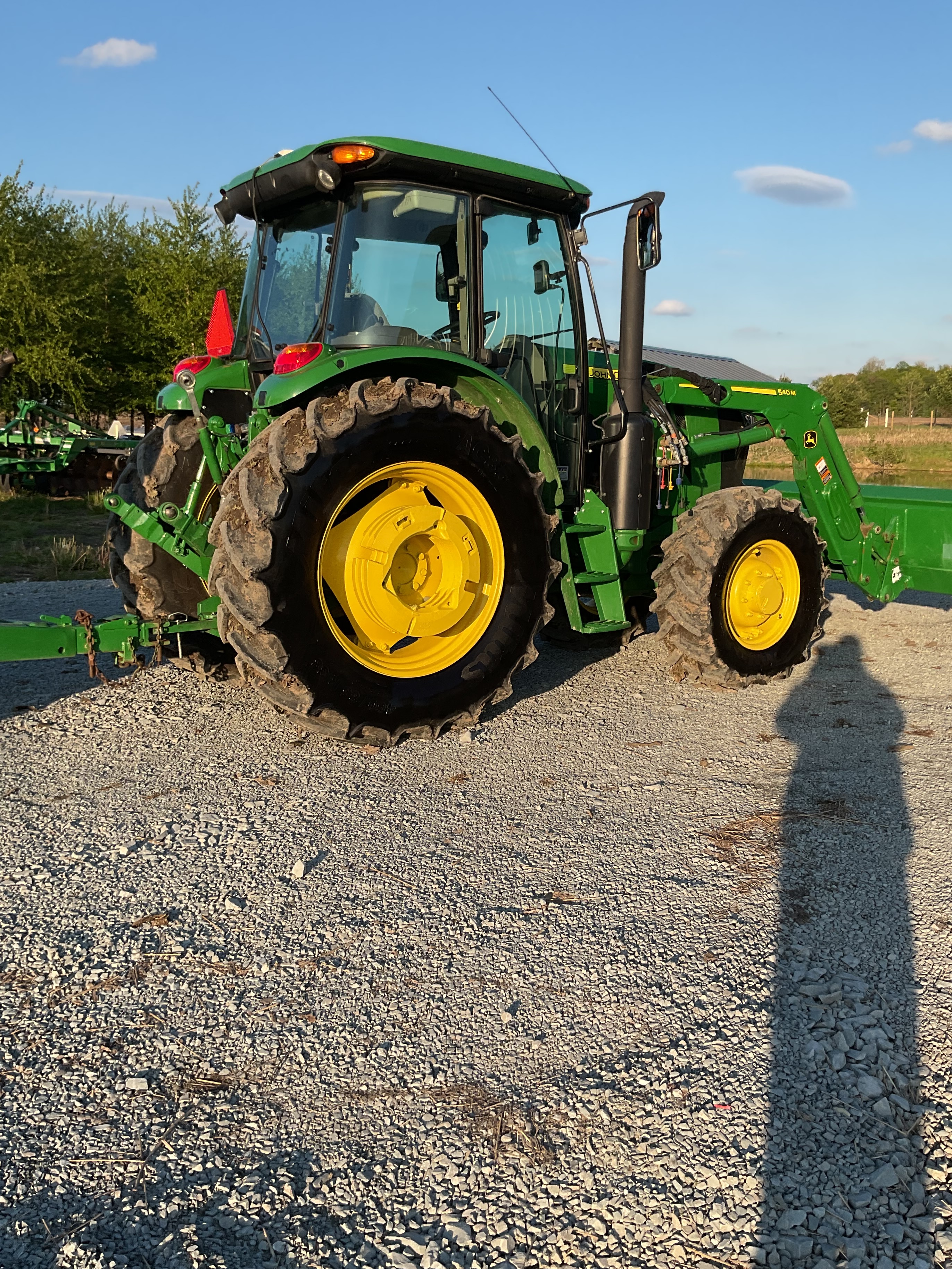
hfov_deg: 44.2
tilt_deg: -11.6
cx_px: 491
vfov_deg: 56.8
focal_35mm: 32
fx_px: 1173
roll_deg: -0.7
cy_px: 644
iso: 16
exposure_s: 1/962
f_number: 1.8
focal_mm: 3
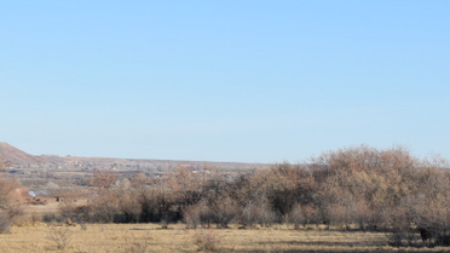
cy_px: 228
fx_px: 1776
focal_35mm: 149
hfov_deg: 14.4
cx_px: 323
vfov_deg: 8.1
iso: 200
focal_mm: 55
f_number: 9
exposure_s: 1/320
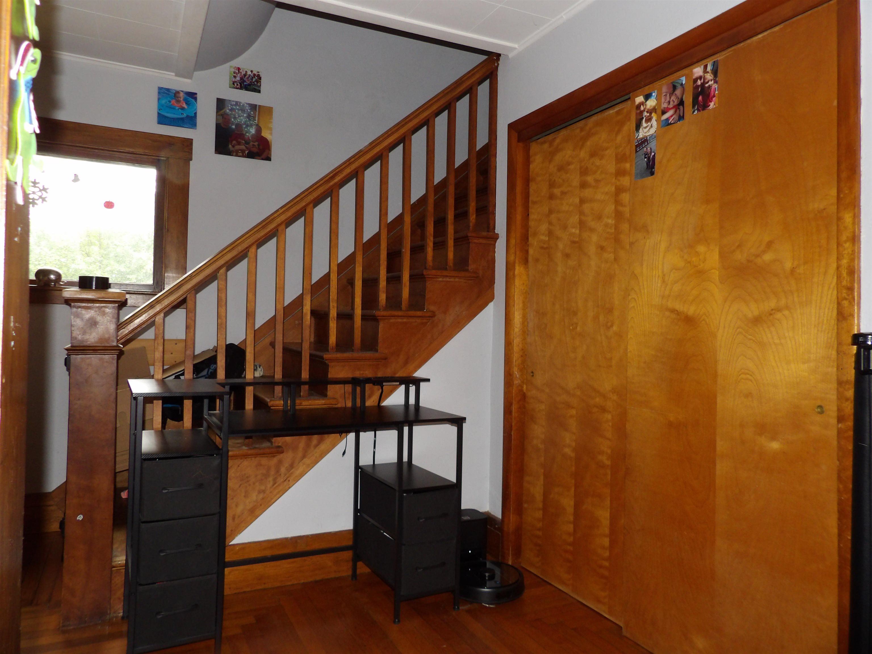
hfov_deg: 71.6
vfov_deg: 56.8
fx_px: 605
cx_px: 436
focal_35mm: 24
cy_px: 327
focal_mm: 4.3
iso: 200
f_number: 3.2
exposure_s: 1/33
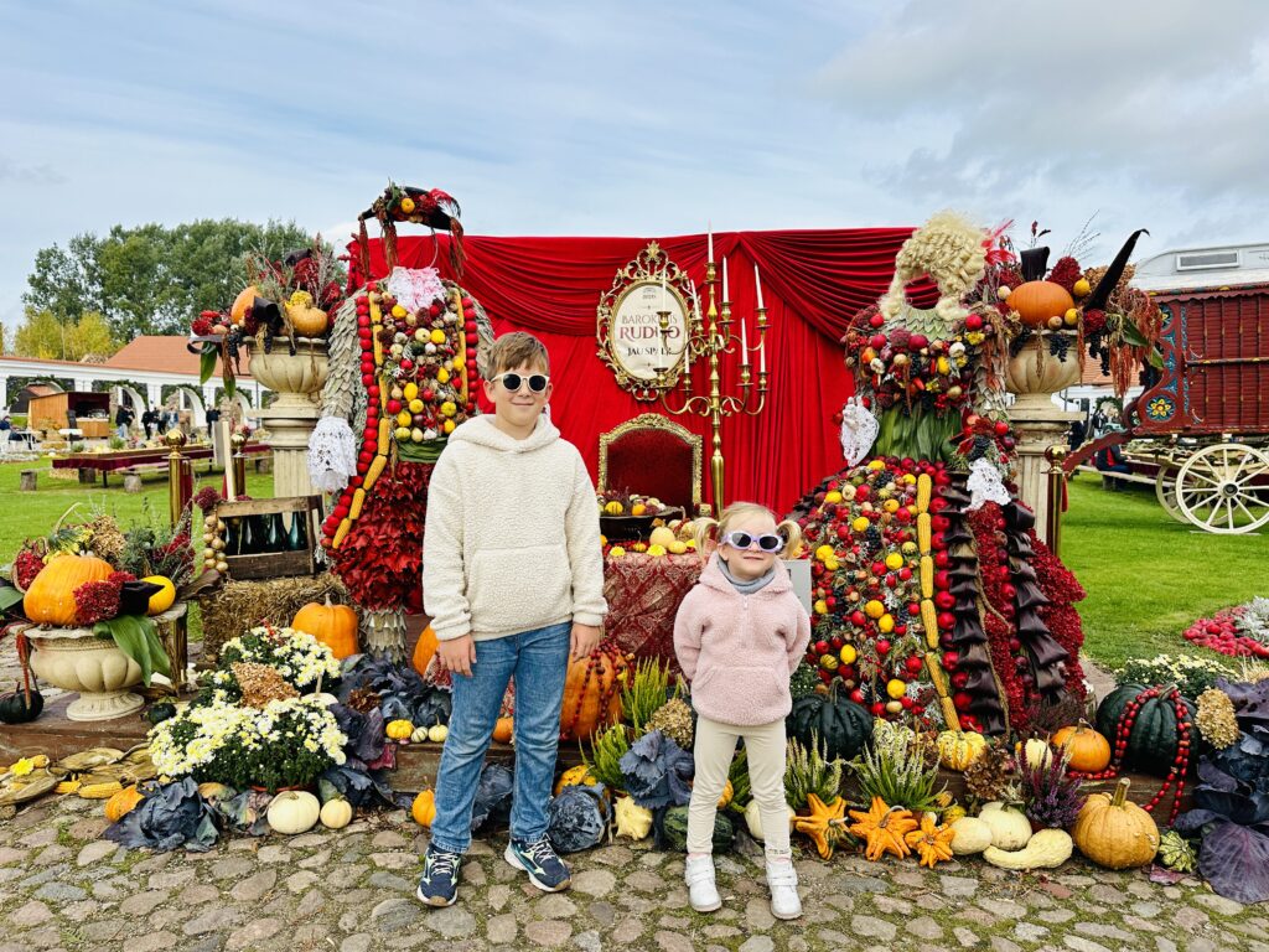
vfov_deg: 56.8
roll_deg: -0.7
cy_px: 476
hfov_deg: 71.6
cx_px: 634
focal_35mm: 24
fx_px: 880
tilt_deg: -5.4
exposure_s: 1/2732
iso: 80
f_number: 1.78
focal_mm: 6.86
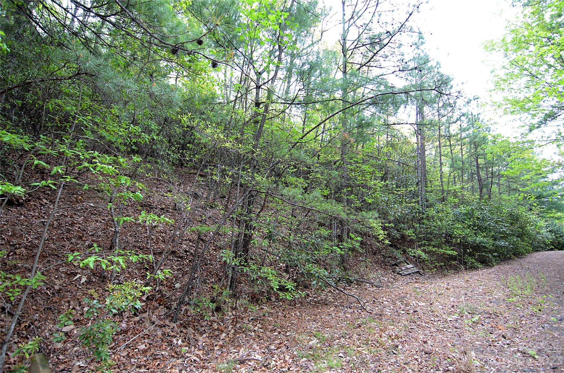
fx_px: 281
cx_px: 282
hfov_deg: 90.1
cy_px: 186
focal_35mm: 18
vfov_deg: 67.1
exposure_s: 1/640
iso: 1000
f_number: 4.5
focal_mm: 12
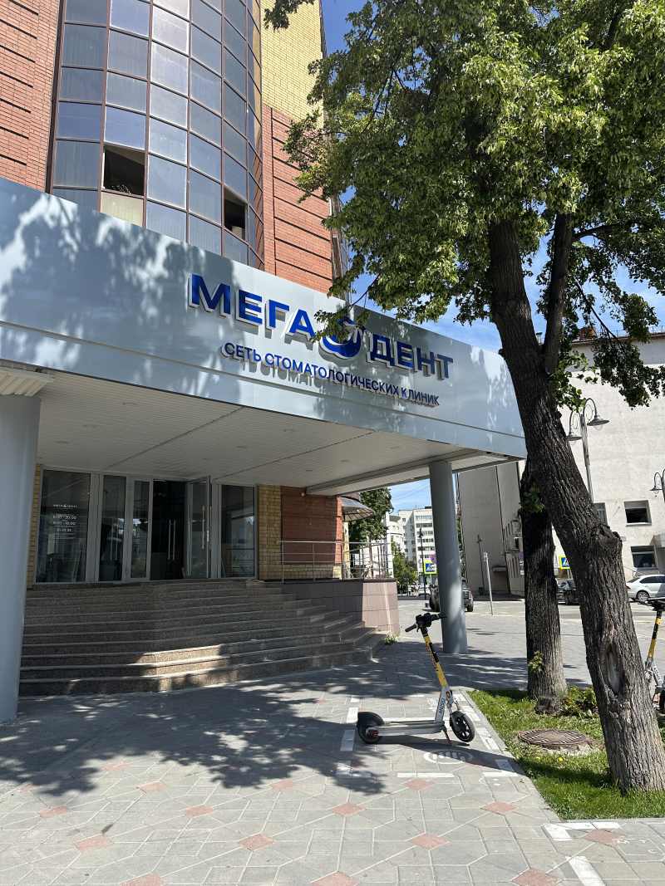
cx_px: 332
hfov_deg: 56.8
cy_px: 443
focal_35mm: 24
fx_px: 615
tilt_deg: +13.1
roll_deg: +1.5
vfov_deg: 71.6
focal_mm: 6.86
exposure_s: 1/3356
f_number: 1.78
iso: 80
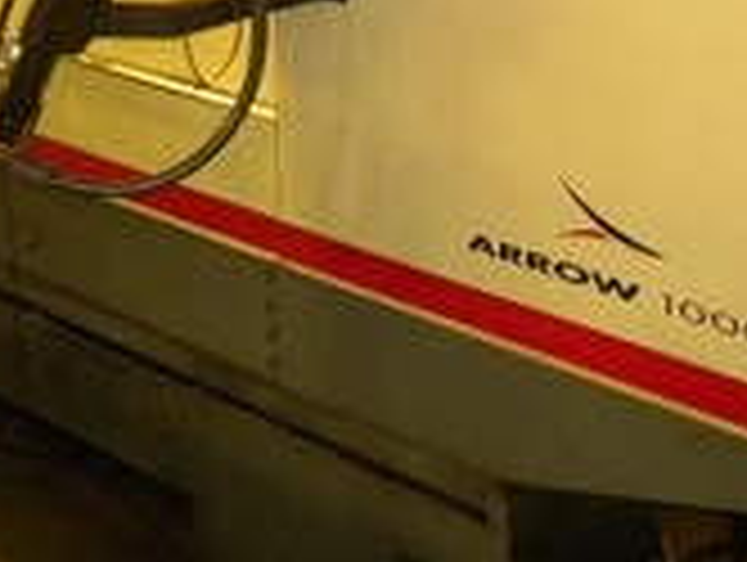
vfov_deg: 16.1
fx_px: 1923
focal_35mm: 89
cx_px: 266
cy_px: -90
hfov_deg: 21.9
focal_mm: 6.6
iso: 400
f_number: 3.5
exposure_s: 1/30
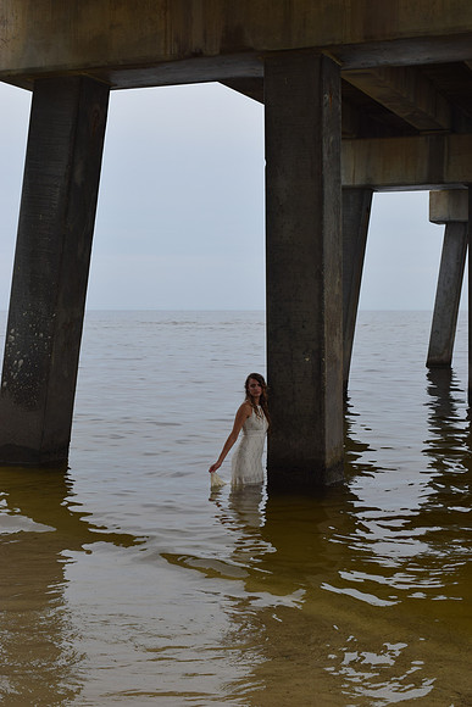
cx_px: 236
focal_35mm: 54
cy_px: 354
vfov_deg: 36.9
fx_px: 1061
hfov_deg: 25.1
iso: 200
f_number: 9
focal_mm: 36
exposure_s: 1/320
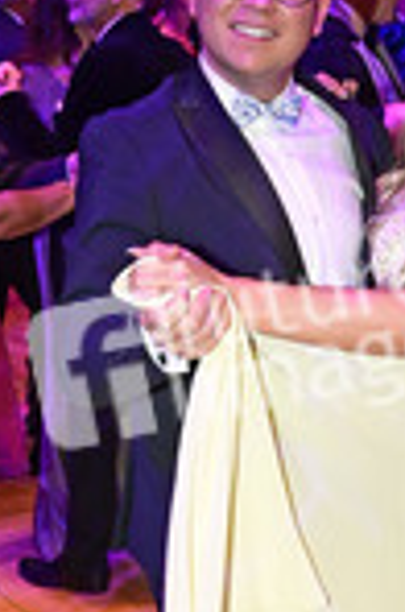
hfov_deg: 20.4
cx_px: 360
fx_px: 1102
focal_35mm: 65
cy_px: 558
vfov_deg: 29.6
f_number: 5.6
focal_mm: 24
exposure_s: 1/200
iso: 2500
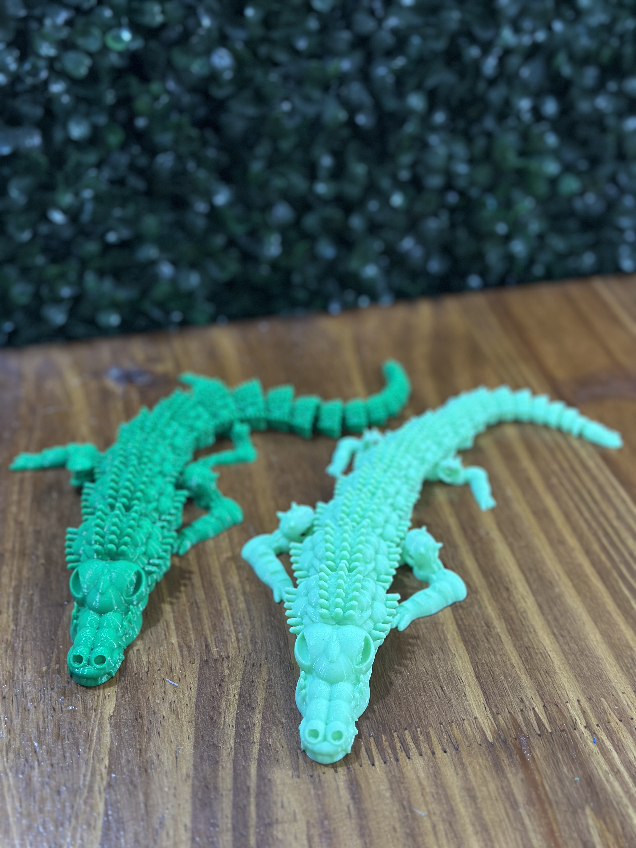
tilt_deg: -36.3
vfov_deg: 39.7
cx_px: 318
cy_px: 424
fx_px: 1176
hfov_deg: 30.3
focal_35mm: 48
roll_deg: -0.4
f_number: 1.78
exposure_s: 1/50
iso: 320
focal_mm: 6.86
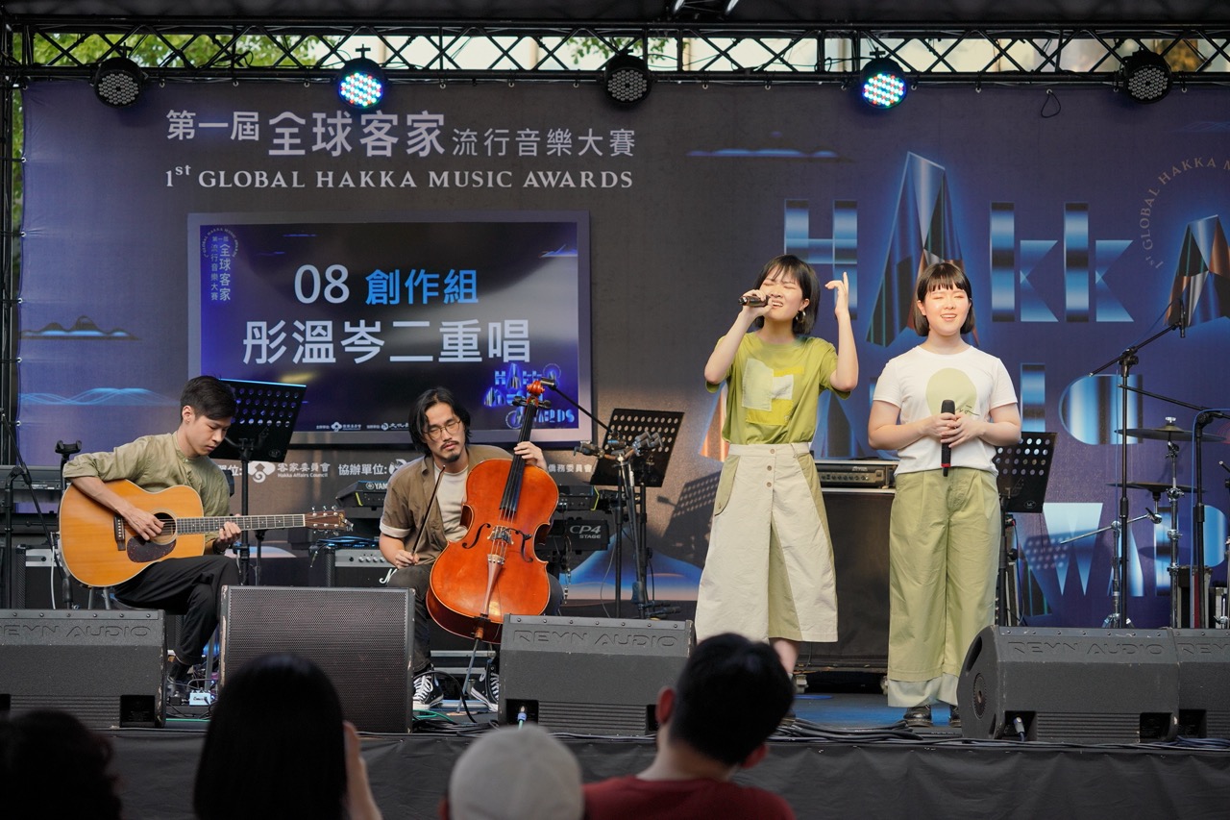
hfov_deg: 20.4
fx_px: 3416
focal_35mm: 100
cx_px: 615
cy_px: 410
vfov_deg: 13.7
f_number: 5.6
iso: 1000
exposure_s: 1/800
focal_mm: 100
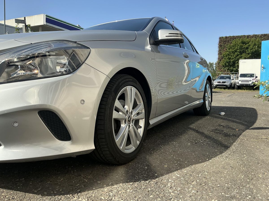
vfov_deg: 49.7
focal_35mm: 28
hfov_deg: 63.4
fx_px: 218
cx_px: 134
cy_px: 100
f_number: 1.8
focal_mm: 3
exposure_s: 1/1195
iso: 25
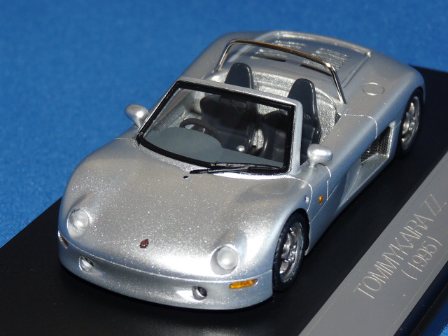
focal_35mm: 144
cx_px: 224
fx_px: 1864
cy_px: 168
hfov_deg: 13.7
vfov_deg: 10.3
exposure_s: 1/40
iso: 100
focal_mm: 14.4
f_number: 3.4
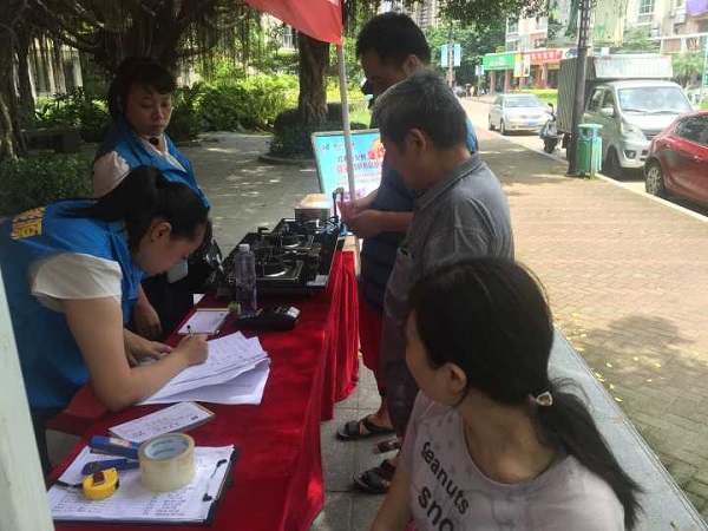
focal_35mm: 29
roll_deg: +0.0
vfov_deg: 48.2
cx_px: 354
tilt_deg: -15.9
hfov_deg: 61.7
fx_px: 593
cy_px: 266
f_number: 2.2
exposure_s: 1/289
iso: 32
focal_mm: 4.15
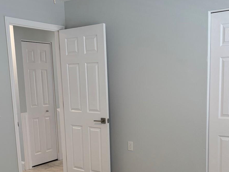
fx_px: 311
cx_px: 131
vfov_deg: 30.3
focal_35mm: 47
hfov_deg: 40.3
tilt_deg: -8.8
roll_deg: +1.2
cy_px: 131
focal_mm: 5.96
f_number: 1.6
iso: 80
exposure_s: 1/120
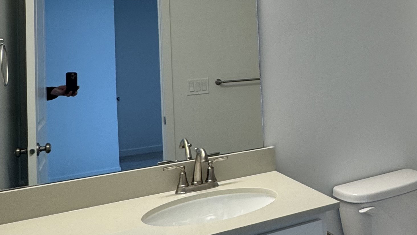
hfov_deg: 44.9
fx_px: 464
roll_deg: +3.2
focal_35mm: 42
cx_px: 358
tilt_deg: +5.3
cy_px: 27
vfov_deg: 27.4
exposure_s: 1/120
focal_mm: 2.22
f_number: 2.2
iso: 125
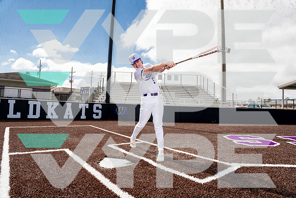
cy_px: 99
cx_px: 148
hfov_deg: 76.1
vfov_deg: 55.1
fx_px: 189
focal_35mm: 23
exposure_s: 1/160
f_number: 8
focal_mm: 23
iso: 100
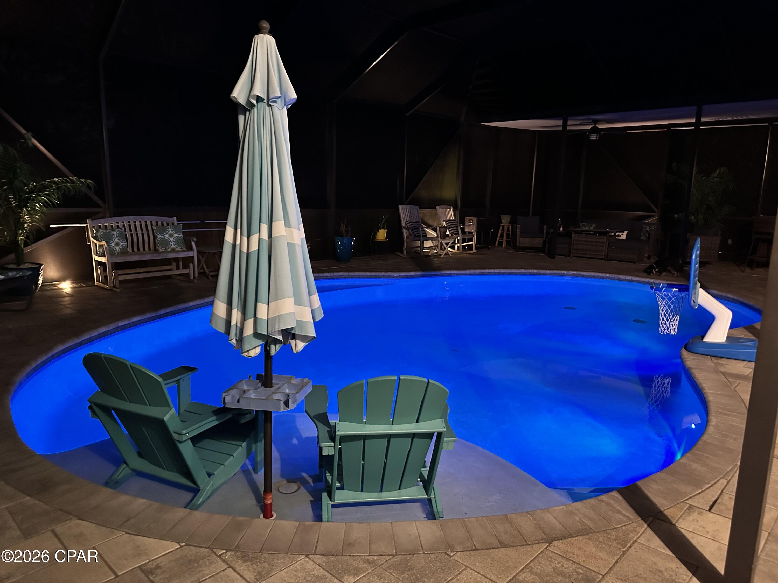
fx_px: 539
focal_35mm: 24
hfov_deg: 71.6
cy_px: 292
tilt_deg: -10.6
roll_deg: -1.9
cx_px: 389
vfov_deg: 56.8
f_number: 1.78
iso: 1000
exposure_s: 1/30
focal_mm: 6.86
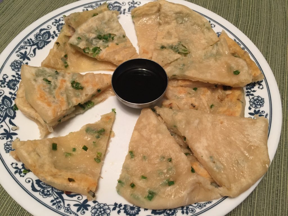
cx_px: 144
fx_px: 241
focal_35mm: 29
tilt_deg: -58.3
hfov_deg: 61.7
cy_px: 108
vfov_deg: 48.2
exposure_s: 1/30
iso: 125
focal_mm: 4.15
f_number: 2.2
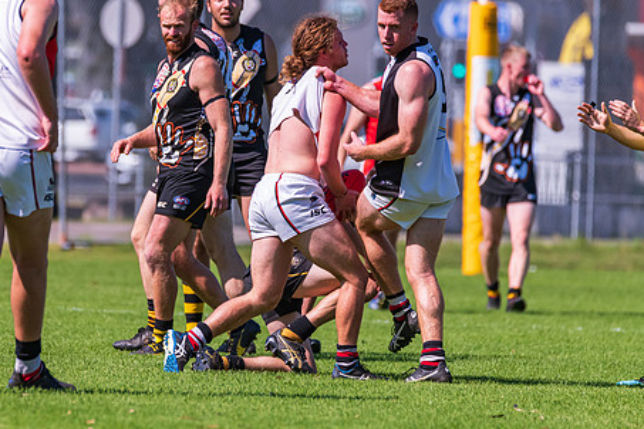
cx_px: 196
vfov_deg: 2.1
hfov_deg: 3.2
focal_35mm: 654
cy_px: 208
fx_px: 11698
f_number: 6.3
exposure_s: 1/4000
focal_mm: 420
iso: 800
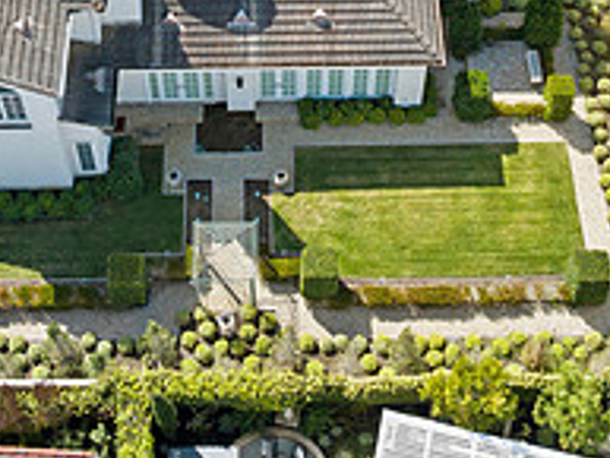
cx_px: 291
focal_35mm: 72
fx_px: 1270
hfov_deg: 27.0
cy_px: -152
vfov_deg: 18.8
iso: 210
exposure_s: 1/80
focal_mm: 12.29
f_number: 2.8
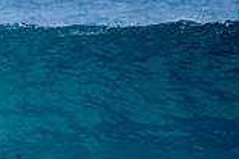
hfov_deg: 1.1
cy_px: 146
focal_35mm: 1858
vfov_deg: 0.7
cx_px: -141
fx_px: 12334
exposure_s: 1/2000
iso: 220
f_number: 5.6
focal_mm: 500
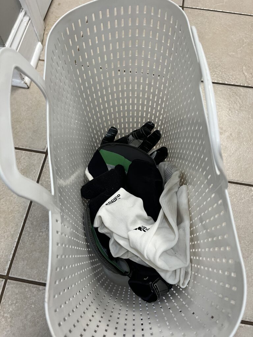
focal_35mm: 26
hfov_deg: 53.1
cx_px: 126
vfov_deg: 67.3
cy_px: 168
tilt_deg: -68.4
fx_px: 253
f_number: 1.6
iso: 125
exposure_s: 1/60
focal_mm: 5.1
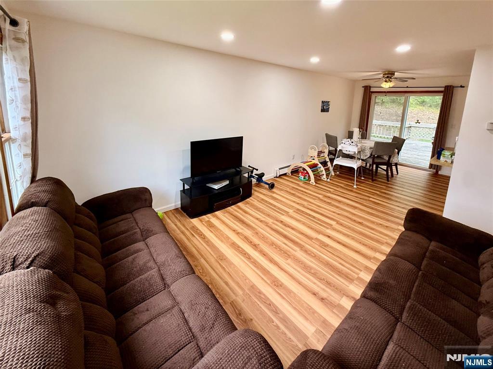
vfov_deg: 85.6
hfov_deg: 102.1
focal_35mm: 14
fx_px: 199
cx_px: 246
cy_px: 184
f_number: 2.2
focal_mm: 2.22
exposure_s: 1/120
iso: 320
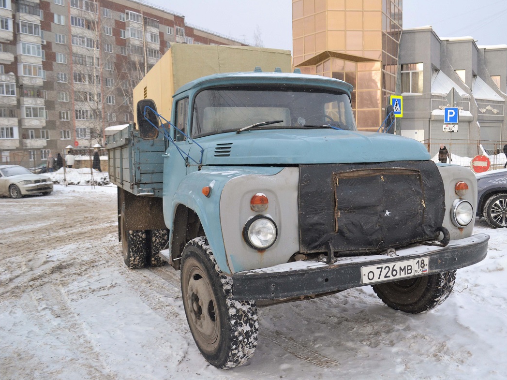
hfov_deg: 55.2
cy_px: 190
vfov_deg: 42.9
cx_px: 283
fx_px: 483
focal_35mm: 33
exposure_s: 1/1000
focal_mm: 20
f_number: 4.5
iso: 400
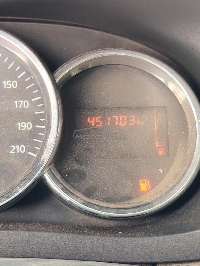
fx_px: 539
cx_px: 100
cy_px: 133
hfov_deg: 21.0
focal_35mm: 70
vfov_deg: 27.8
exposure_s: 1/33.3
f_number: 1.75
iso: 309
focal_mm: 5.25
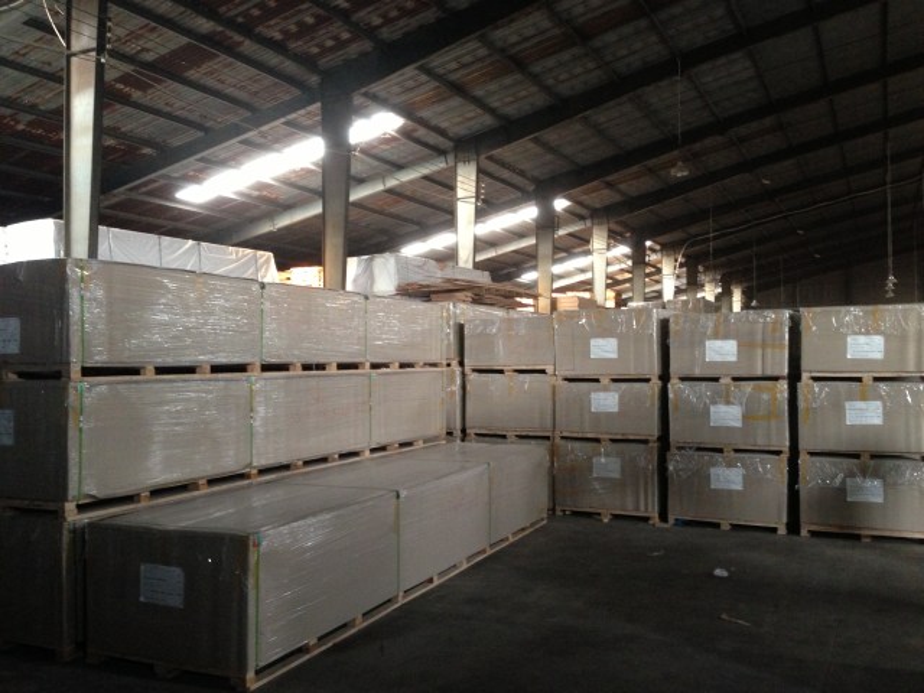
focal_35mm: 33
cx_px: 462
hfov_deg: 55.4
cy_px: 346
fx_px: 881
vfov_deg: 42.9
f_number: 2.4
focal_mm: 4.13
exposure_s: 1/20
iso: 250
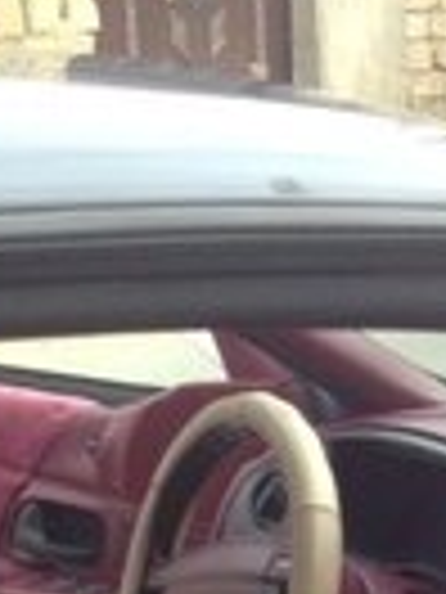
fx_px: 2268
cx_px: 626
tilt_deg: -27.7
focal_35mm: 132
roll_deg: -0.4
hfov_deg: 10.9
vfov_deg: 13.7
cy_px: 981
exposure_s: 1/460
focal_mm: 4.28
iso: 50
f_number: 2.4
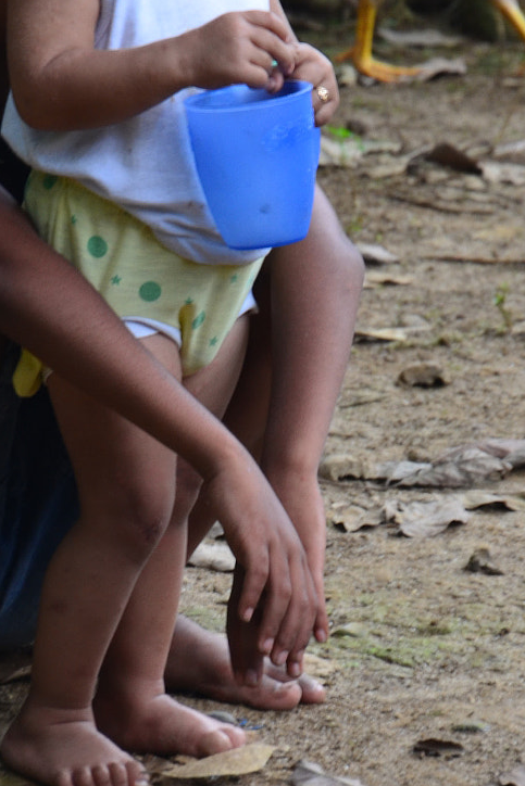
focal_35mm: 463
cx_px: 162
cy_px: 214
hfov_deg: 3.0
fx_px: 10122
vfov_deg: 4.5
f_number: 9
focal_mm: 140
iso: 400
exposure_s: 1/30
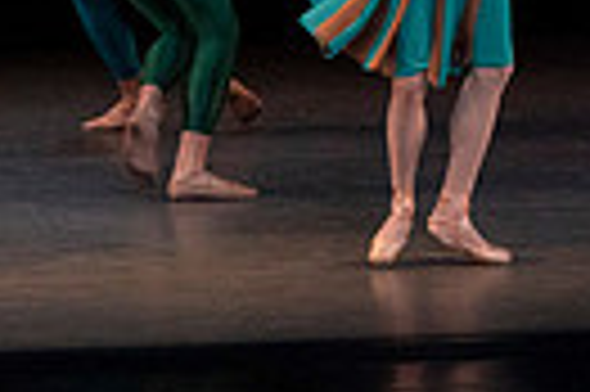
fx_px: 13438
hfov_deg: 2.5
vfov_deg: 1.7
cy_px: -367
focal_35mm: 821
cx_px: -140
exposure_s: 1/400
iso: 8000
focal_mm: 185
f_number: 8
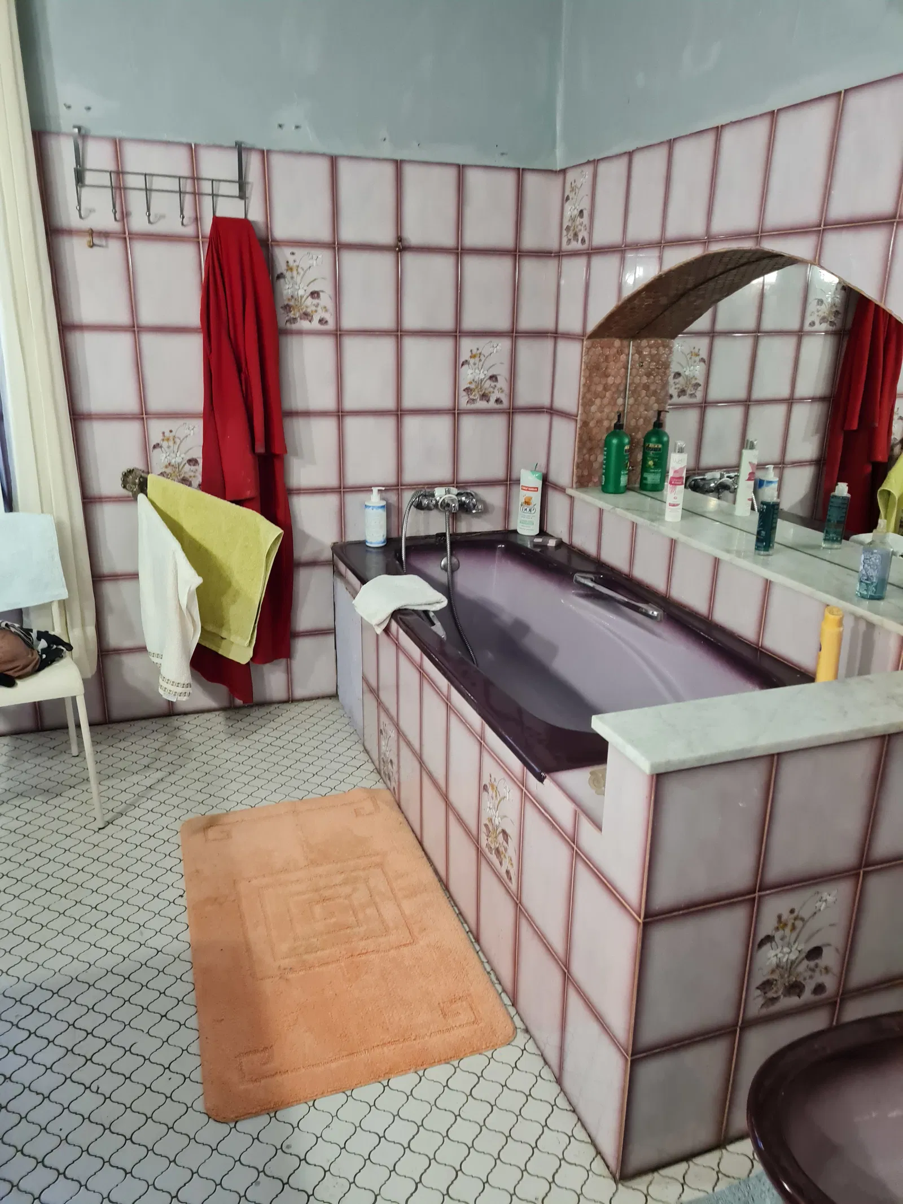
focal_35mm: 26
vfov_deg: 67.3
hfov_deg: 53.1
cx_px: 452
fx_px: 904
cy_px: 602
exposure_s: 1/50
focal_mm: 5.4
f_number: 1.8
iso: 640
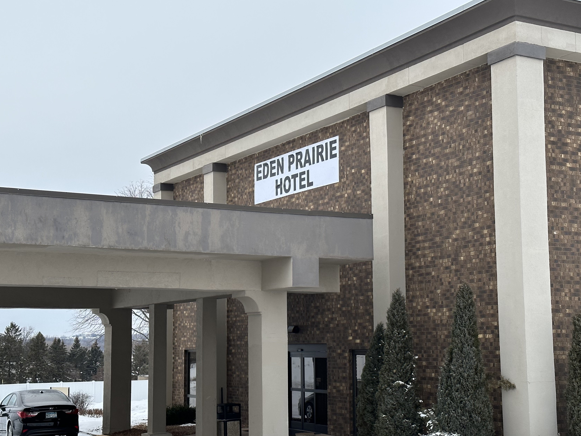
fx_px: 974
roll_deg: +0.7
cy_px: 252
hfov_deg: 33.2
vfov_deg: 25.2
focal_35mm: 58
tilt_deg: +5.8
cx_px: 277
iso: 64
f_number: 1.78
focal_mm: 6.86
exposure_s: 1/527
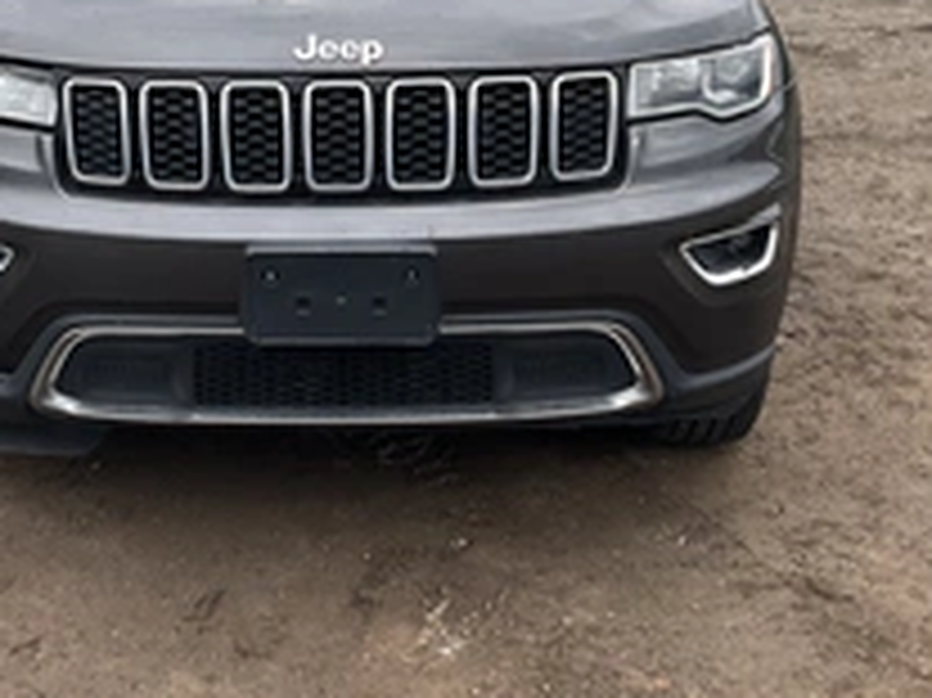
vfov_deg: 25.3
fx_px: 1507
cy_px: 68
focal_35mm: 56
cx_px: 243
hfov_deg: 33.7
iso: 25
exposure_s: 1/534
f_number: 1.8
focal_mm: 3
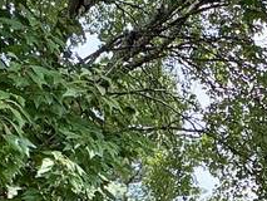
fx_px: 648
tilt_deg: +7.8
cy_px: 325
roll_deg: +0.9
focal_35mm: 84
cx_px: 362
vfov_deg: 15.8
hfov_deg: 20.8
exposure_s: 1/482
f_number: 2.2
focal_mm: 2.22
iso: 64
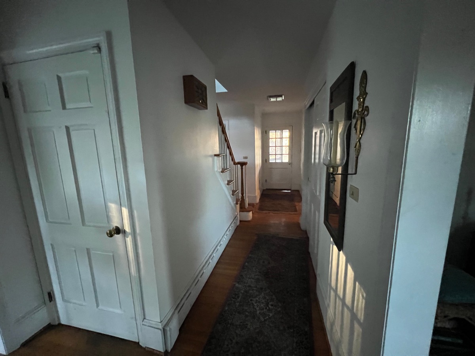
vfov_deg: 89.9
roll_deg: +1.6
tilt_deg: -9.0
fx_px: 178
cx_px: 238
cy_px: 178
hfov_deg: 106.2
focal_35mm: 13
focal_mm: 1.57
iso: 1000
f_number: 1.8
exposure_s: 1/41
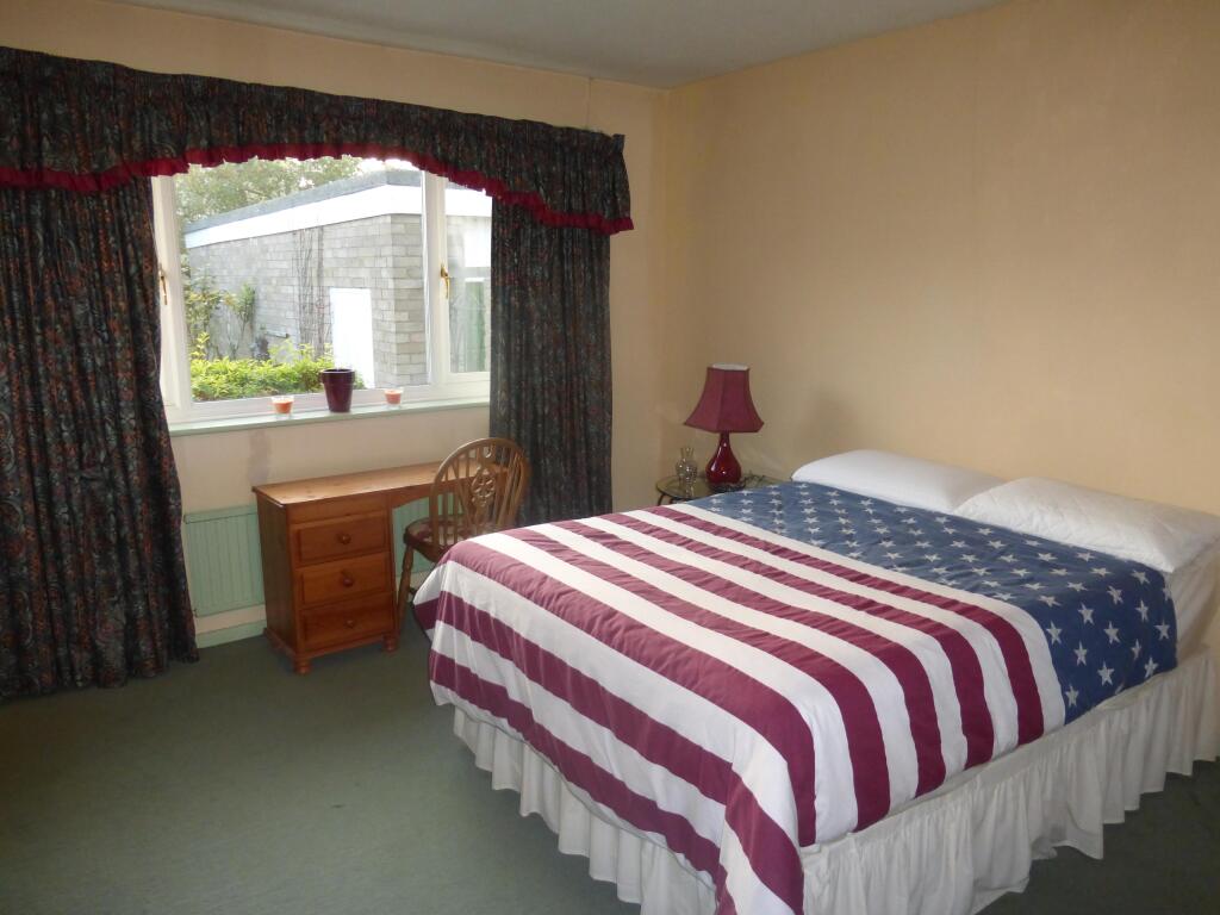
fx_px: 881
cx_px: 610
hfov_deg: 69.4
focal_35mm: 25
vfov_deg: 54.9
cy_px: 458
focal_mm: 4.3
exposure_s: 1/60
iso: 320
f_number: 3.3
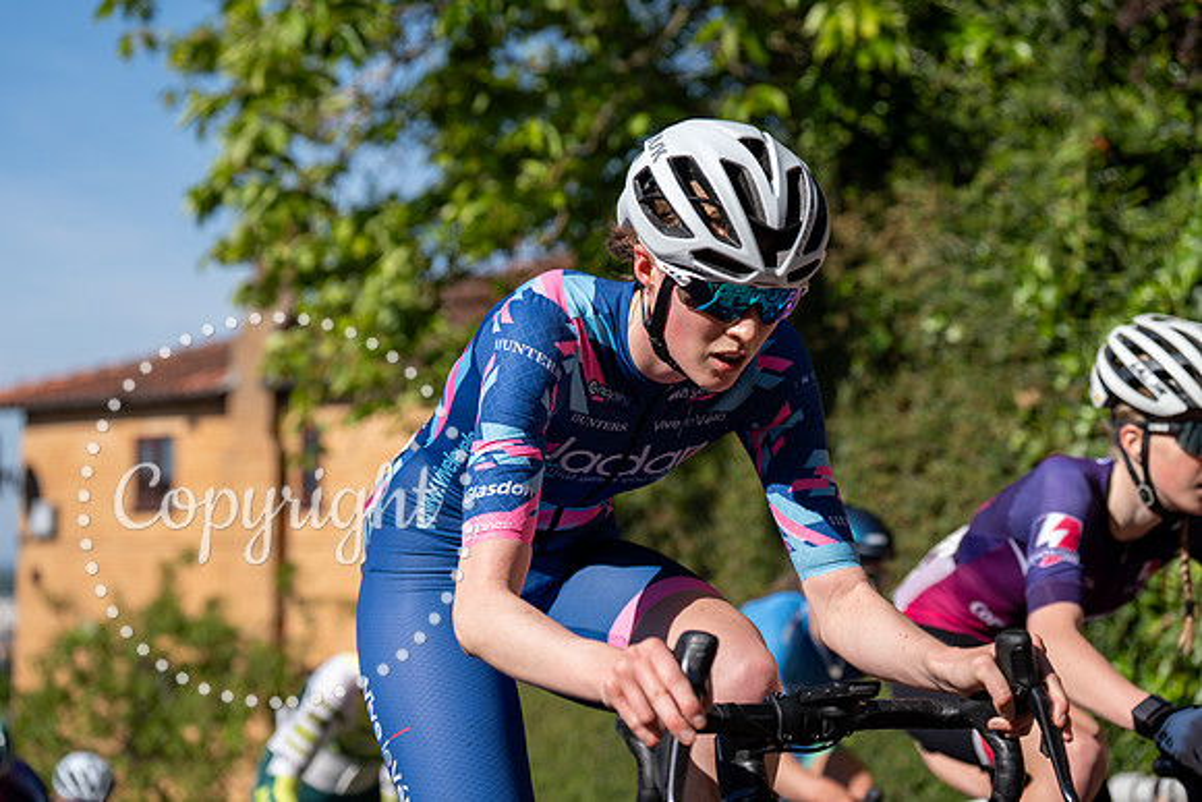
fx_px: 2338
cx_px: 601
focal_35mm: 70
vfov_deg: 19.5
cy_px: 401
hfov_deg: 28.8
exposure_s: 1/1000
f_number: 3.5
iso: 100
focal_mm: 70
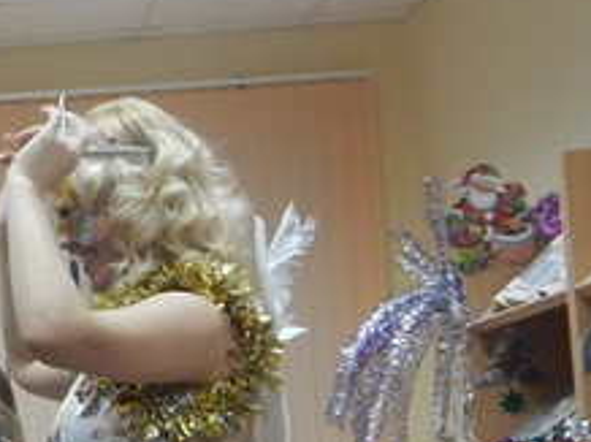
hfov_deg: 14.0
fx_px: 2132
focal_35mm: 125
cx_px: -466
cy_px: 317
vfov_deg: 11.8
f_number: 3.3
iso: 320
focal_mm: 6.1
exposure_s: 1/30
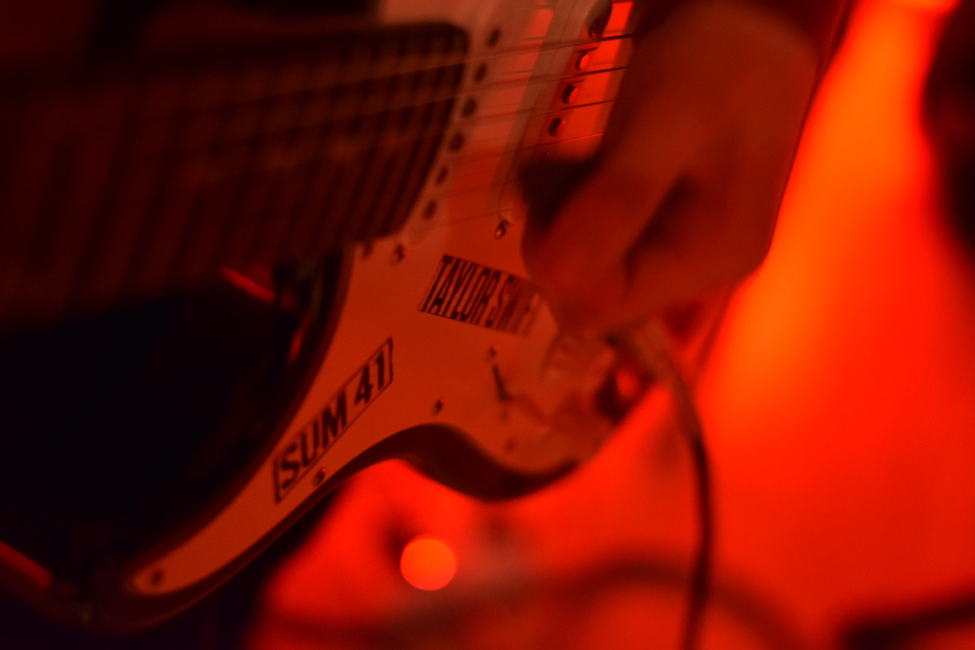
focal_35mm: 75
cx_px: 488
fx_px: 2031
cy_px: 325
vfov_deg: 18.2
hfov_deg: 27.0
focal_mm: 50
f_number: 1.8
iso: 1250
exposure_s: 1/80
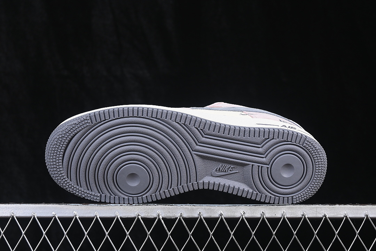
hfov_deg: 27.0
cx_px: 188
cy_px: 126
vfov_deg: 18.2
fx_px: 783
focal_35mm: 75
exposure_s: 1/80
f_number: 7.1
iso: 160
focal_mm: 50
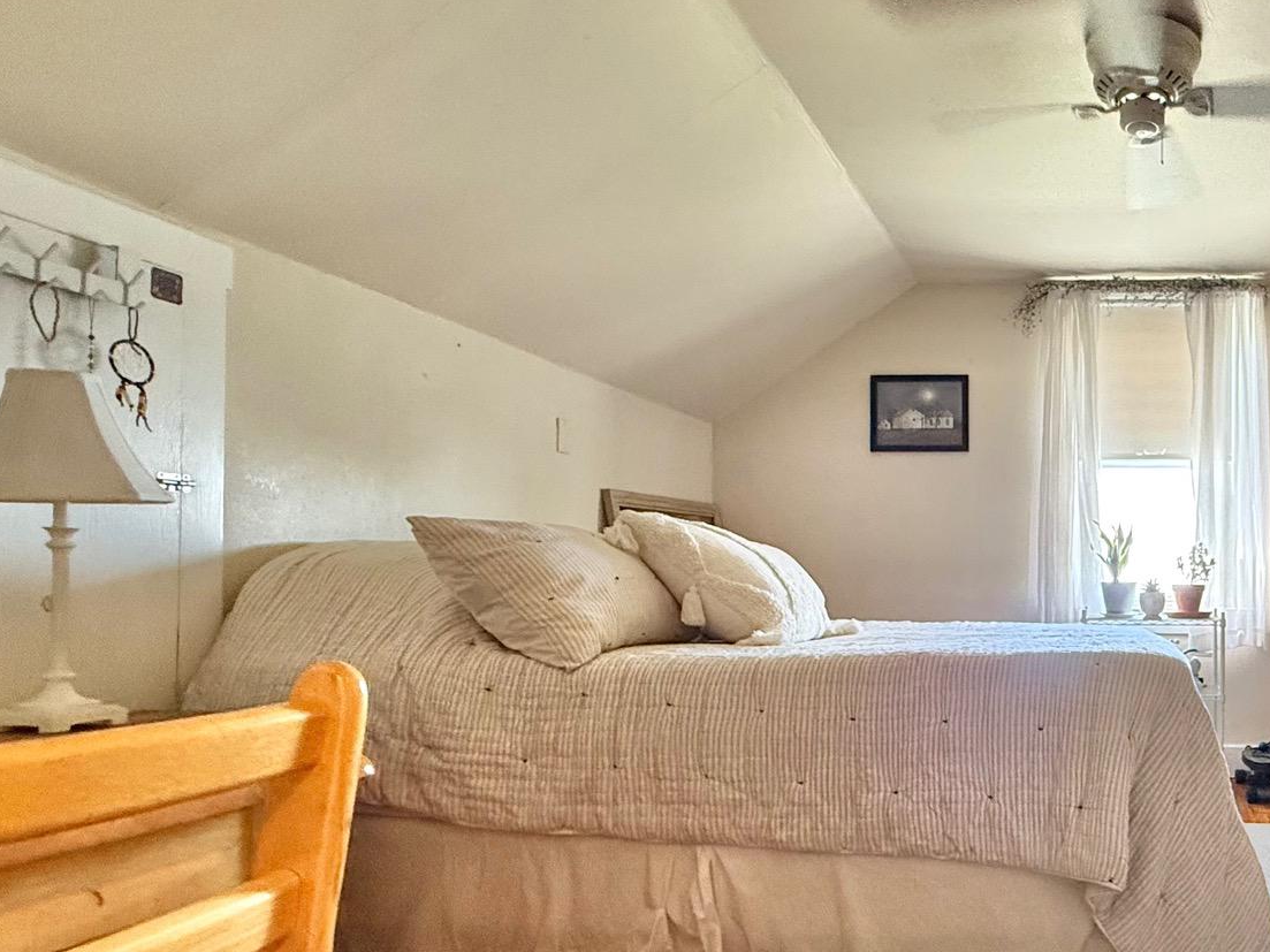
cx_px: 1098
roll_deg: +0.9
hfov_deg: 59.2
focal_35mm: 26
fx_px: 954
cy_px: 584
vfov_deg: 52.6
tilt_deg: +1.4
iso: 400
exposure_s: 1/60
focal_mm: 2.22
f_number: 2.2
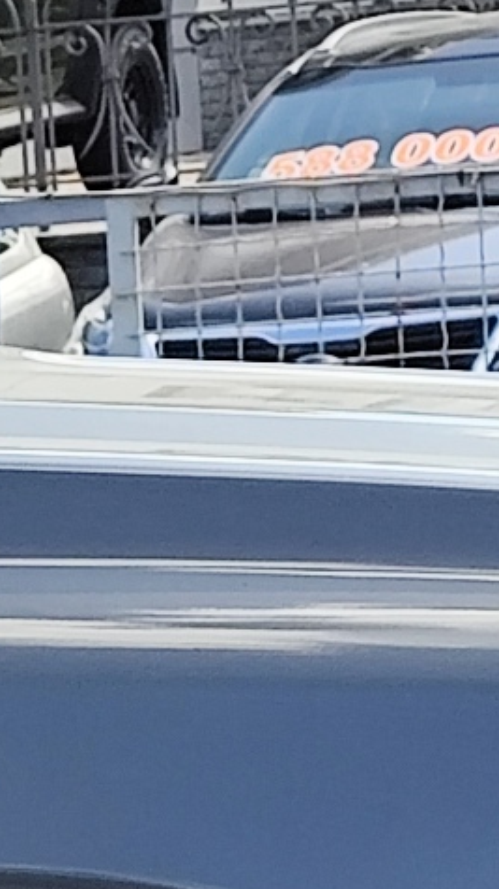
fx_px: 10136
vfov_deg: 5.0
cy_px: 1287
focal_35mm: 430
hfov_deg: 2.7
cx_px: -1654
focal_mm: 6.19
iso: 50
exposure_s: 1/699
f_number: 1.65
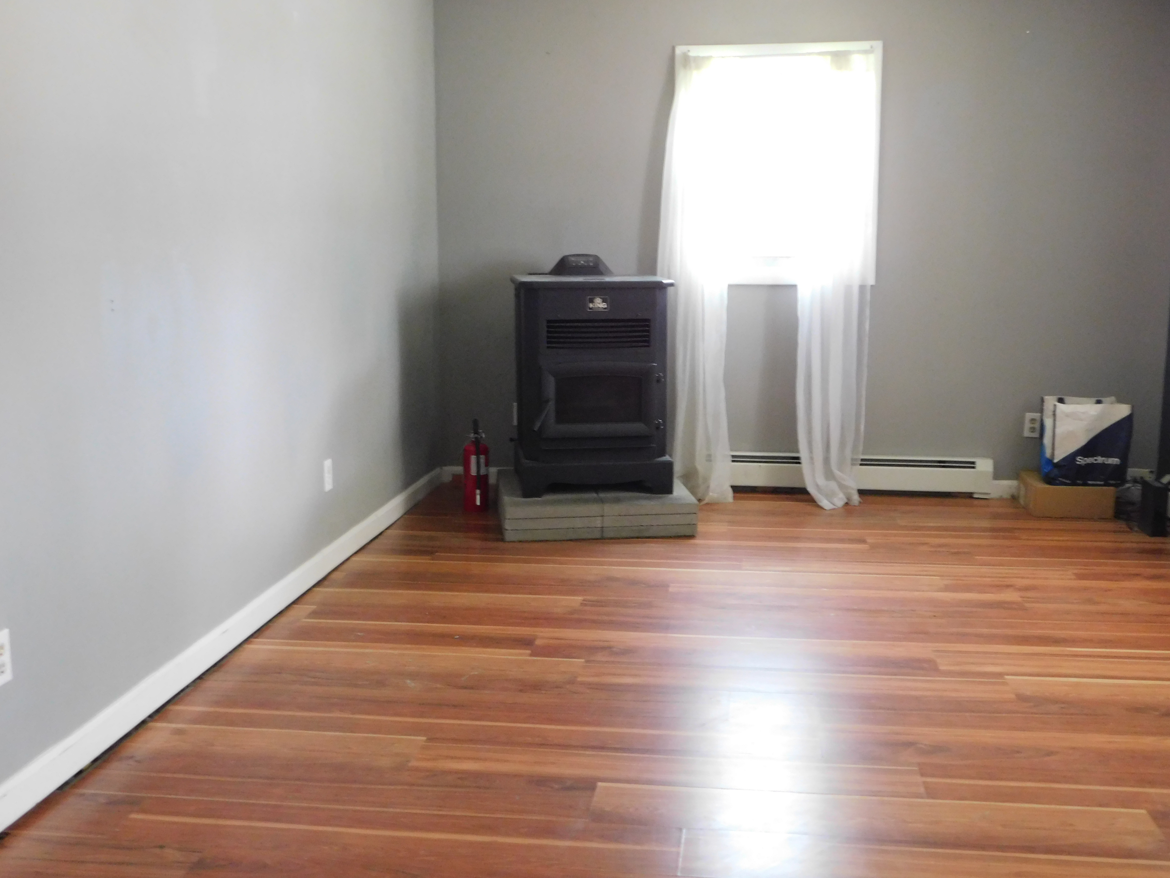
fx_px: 1217
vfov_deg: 39.7
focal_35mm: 36
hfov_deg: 51.4
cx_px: 585
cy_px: 439
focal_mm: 6.3
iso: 560
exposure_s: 1/30
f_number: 3.5
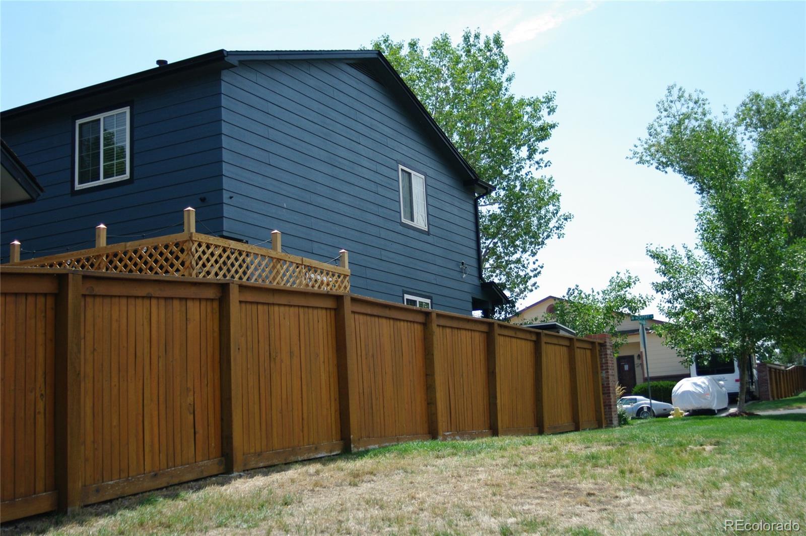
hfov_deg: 46.4
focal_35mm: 42
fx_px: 939
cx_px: 403
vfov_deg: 31.8
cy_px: 268
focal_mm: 28
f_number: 3.5
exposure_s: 1/3000
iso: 400
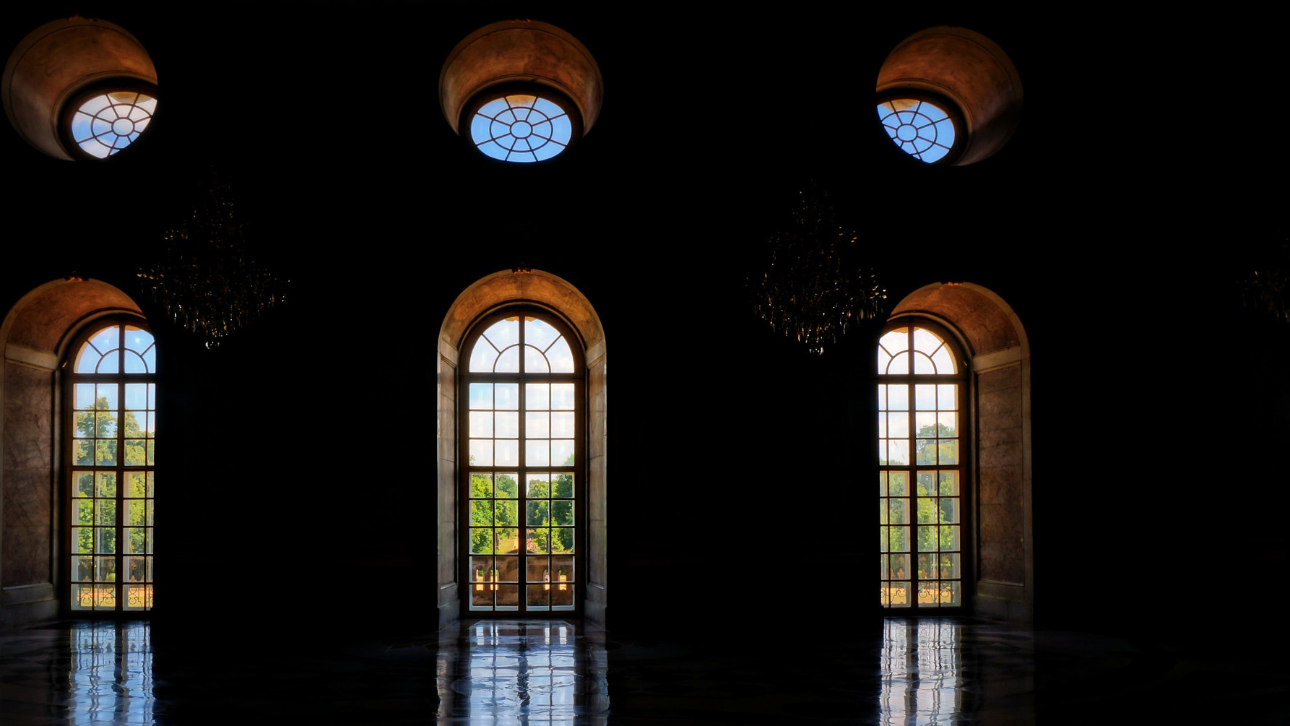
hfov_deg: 63.0
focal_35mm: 31
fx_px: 1047
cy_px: 487
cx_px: 557
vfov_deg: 37.8
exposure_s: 1/20
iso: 100
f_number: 22
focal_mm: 17
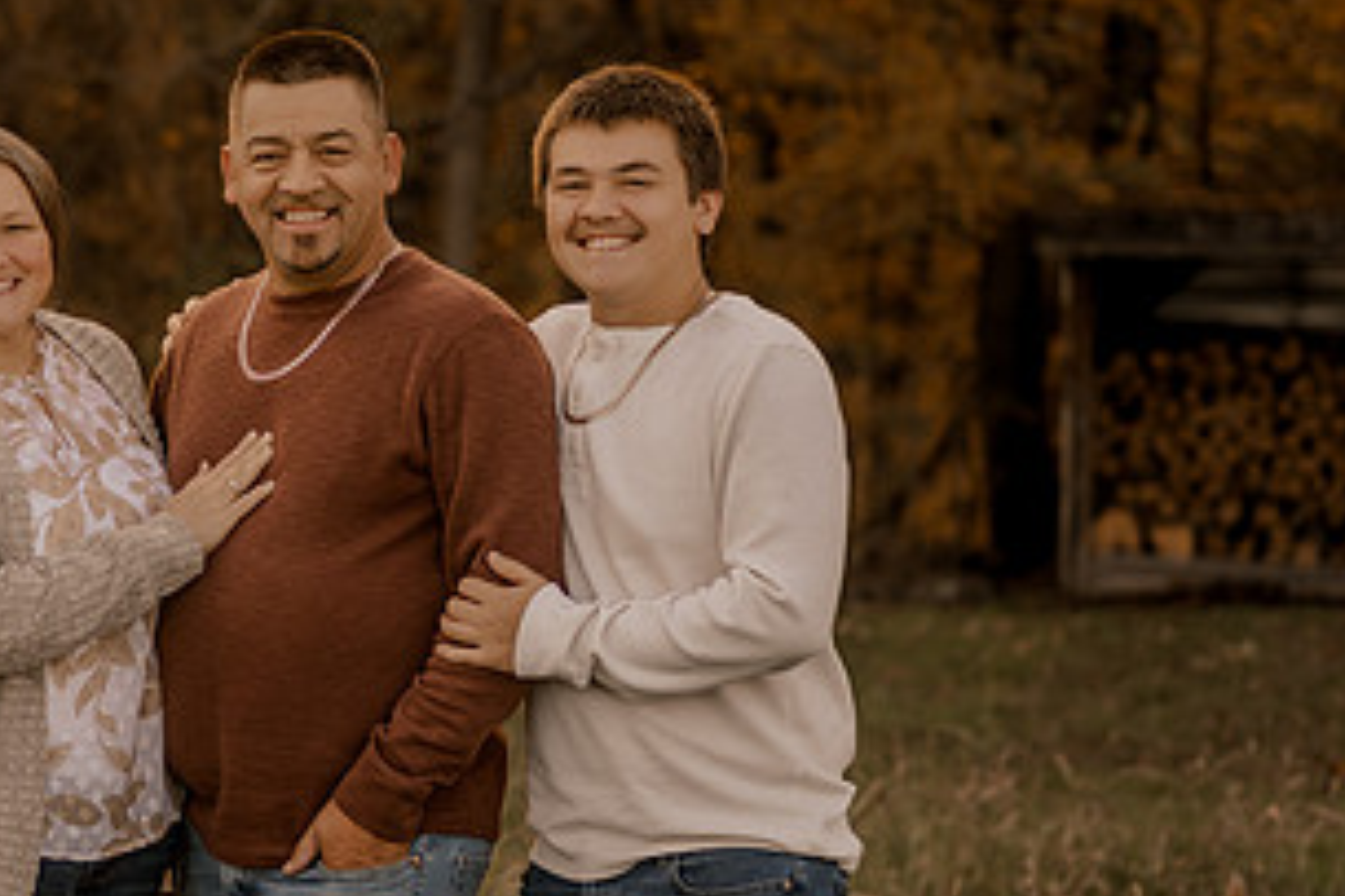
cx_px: 159
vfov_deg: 9.0
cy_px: 371
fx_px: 5676
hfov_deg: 13.4
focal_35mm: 152
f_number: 1.8
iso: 250
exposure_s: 1/640
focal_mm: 50
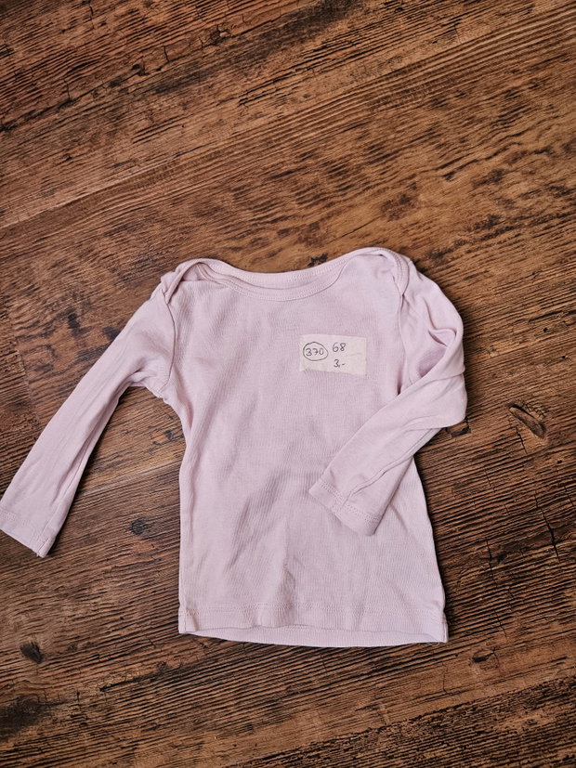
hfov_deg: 58.9
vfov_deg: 73.9
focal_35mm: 23
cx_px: 288
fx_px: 510
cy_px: 384
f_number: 1.8
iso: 200
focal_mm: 5.4
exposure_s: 1/100
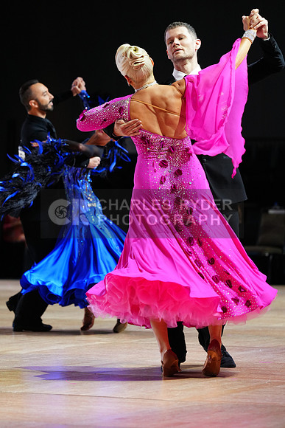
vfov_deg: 11.8
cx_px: 142
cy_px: 214
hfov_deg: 7.9
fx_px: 2065
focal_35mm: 174
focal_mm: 174
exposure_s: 1/320
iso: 2500
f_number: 4
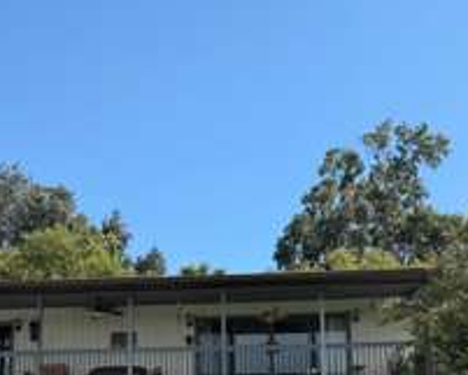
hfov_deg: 33.4
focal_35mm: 56
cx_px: 177
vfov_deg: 25.8
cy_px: 373
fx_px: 776
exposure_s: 1/2703
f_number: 1.78
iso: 80
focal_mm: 6.76
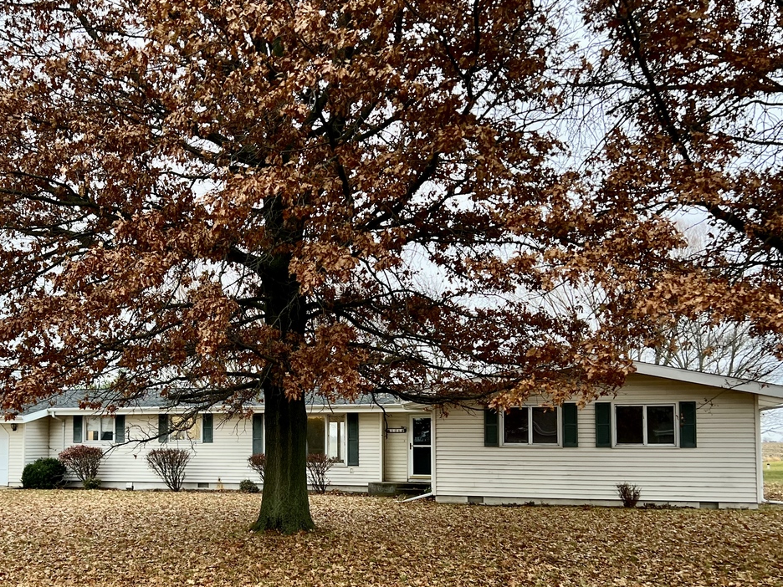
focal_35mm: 40
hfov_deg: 46.3
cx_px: 284
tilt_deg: +2.9
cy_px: 402
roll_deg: -1.6
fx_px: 905
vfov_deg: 35.5
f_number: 1.5
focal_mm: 5.7
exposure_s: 1/121
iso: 125
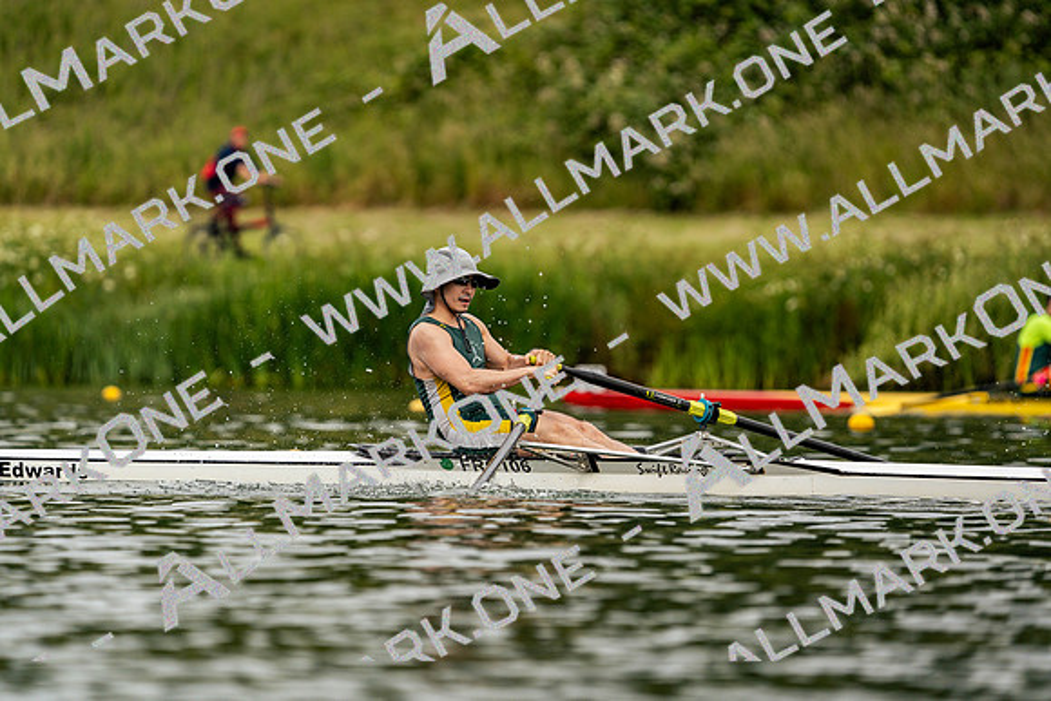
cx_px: 526
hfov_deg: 4.4
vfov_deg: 2.9
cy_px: 350
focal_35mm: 467
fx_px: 13636
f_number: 6.3
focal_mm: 467
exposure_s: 1/2000
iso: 500
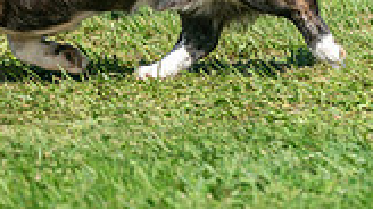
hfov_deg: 2.6
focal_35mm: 833
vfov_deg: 1.5
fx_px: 8233
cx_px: -184
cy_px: -296
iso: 80
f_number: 4
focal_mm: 170
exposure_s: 1/1000
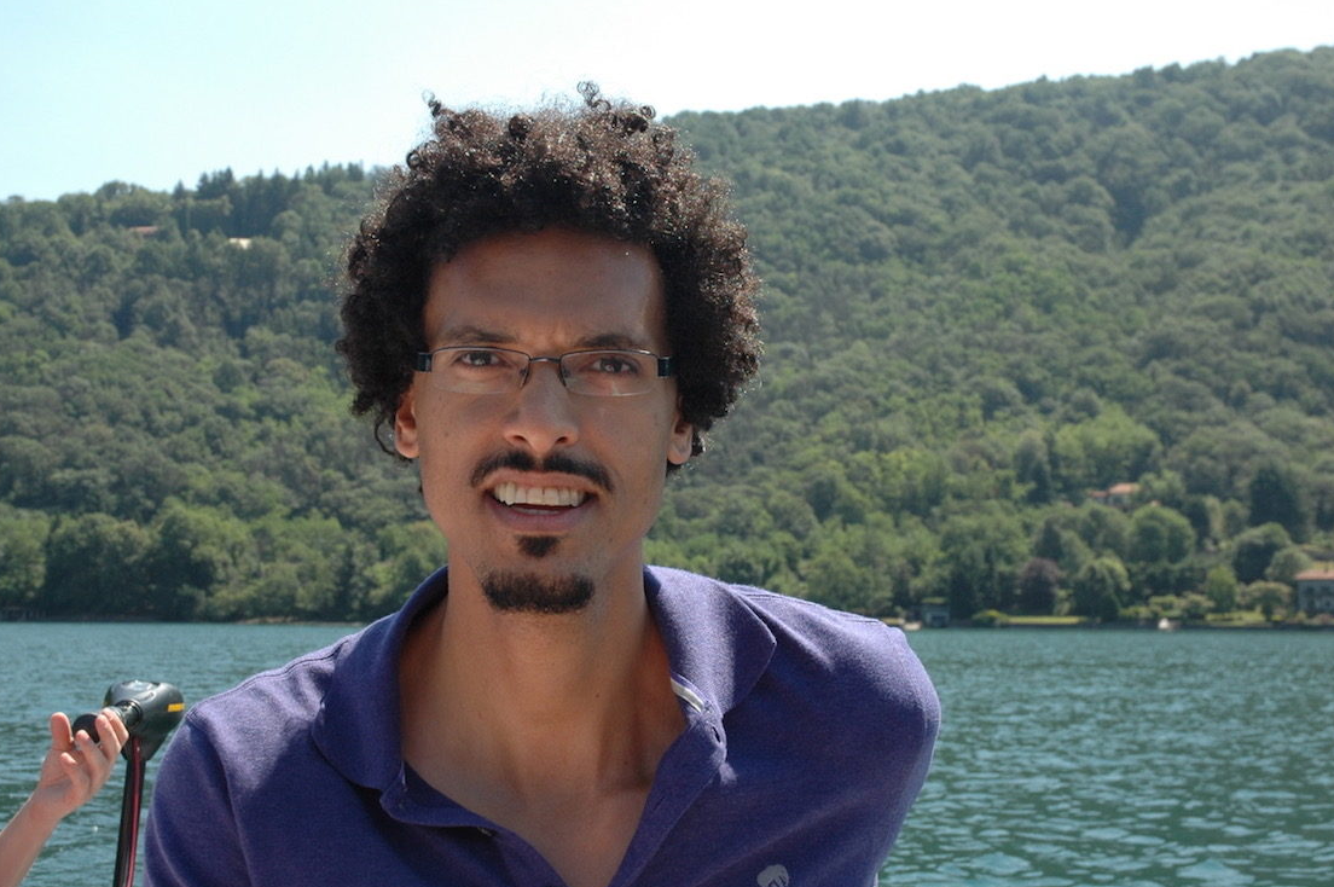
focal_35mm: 51
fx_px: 1871
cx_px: 622
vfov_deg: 26.7
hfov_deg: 39.2
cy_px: 421
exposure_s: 1/250
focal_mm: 31
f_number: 8
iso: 200
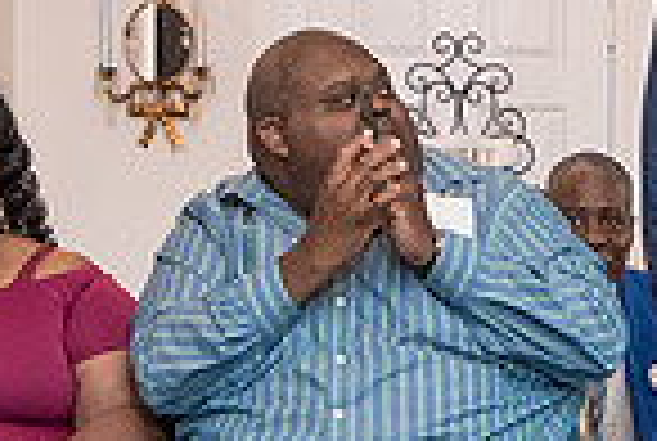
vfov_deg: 5.7
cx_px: 1045
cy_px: 591
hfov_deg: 8.3
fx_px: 4407
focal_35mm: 241
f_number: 4
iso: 2000
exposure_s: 1/200
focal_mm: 35
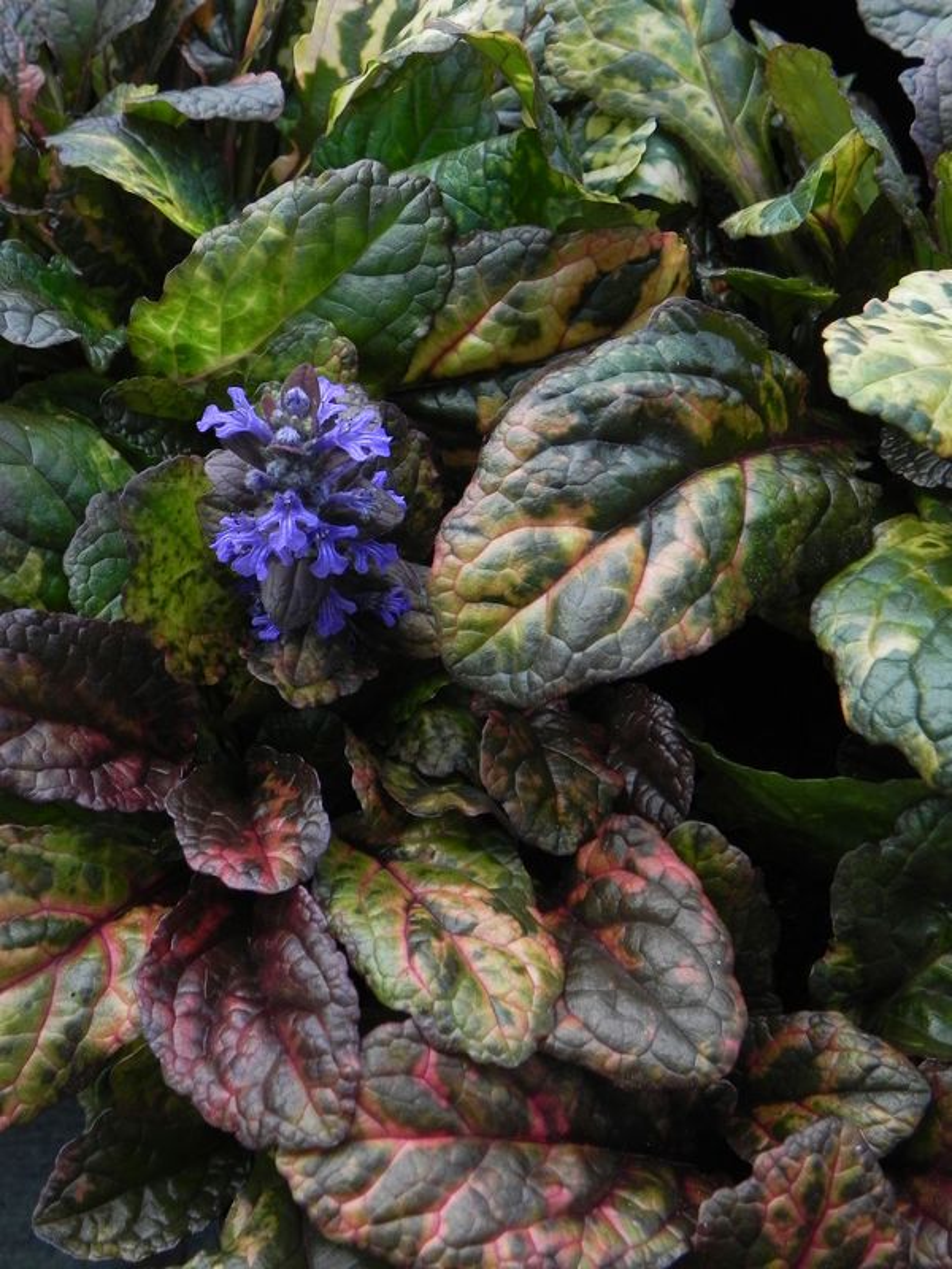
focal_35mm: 41
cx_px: 476
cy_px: 634
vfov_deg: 45.8
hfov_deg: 35.1
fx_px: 1503
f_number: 4
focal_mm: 7.3
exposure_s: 1/200
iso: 160
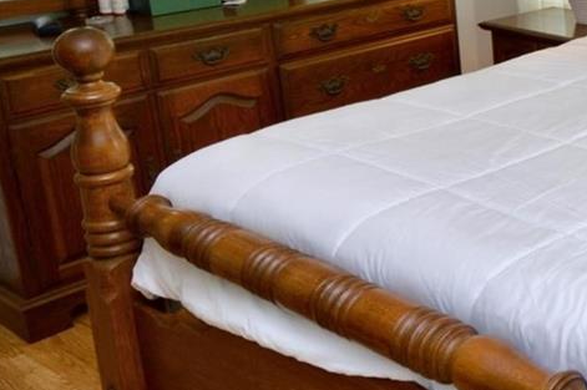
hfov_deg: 30.5
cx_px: 768
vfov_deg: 25.7
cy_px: 44
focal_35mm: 51
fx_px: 831
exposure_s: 1/30
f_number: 4.5
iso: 100
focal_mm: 10
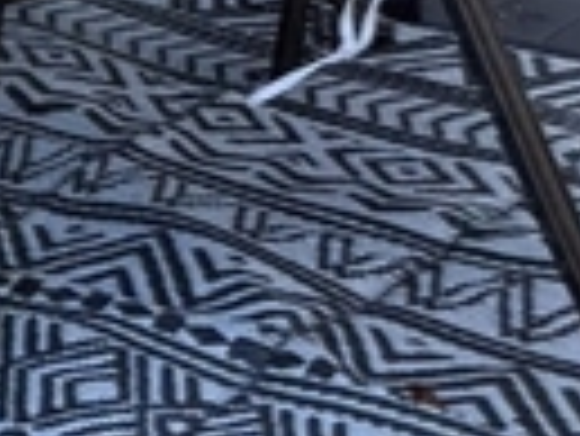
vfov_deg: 7.0
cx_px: -225
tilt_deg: -4.9
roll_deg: +2.7
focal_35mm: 191
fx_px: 3203
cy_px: -841
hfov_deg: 10.1
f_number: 1.78
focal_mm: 6.76
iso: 100
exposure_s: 1/757
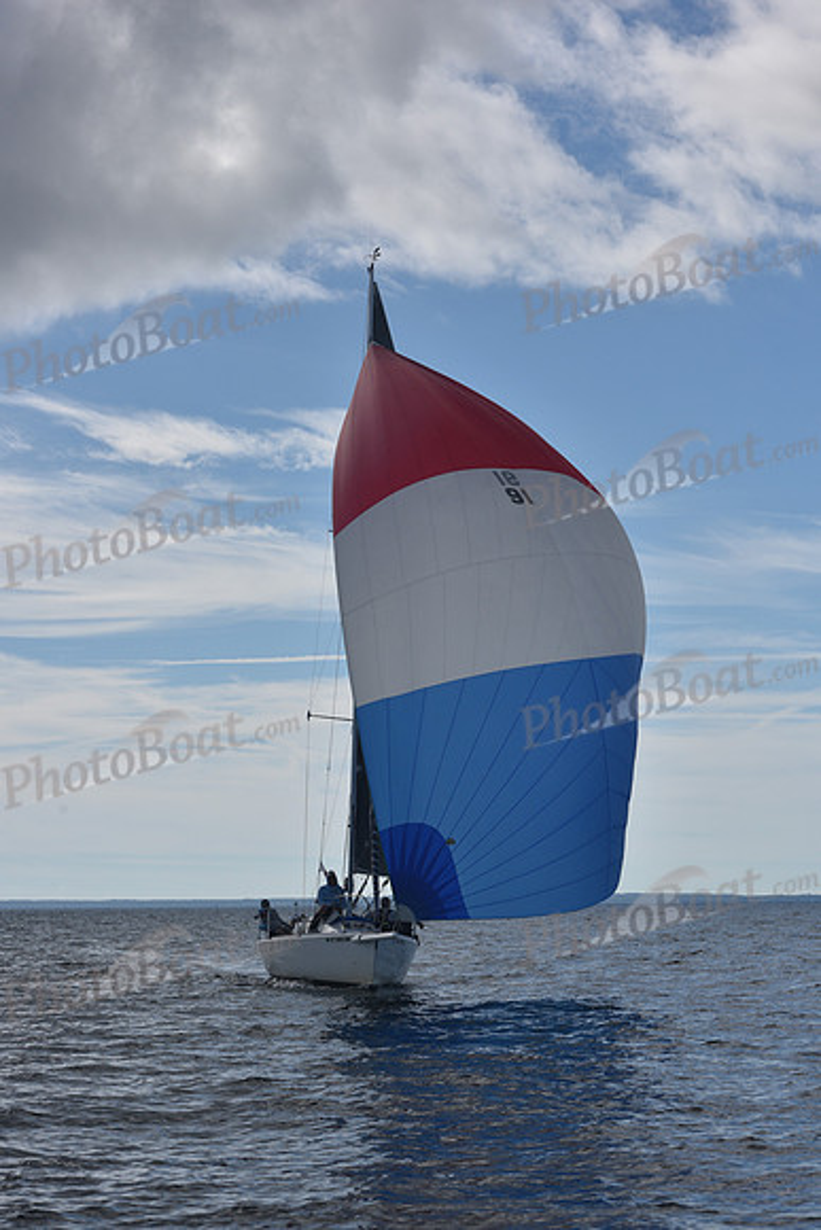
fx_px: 2393
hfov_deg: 19.5
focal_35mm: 70
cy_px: 615
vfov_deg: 28.8
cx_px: 410
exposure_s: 1/500
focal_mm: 70
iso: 200
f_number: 9
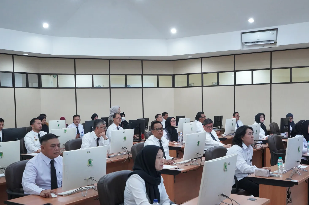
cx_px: 176
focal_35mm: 46
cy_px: 124
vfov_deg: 29.1
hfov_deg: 42.7
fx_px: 395
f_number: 5.6
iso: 10000
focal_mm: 35
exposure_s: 1/100
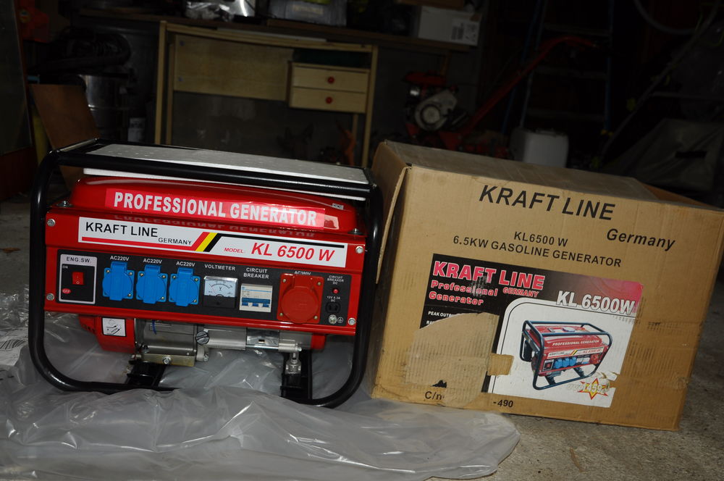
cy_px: 240
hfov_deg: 51.3
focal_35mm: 38
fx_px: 753
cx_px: 362
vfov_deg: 35.4
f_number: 4
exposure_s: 1/60
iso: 200
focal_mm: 25
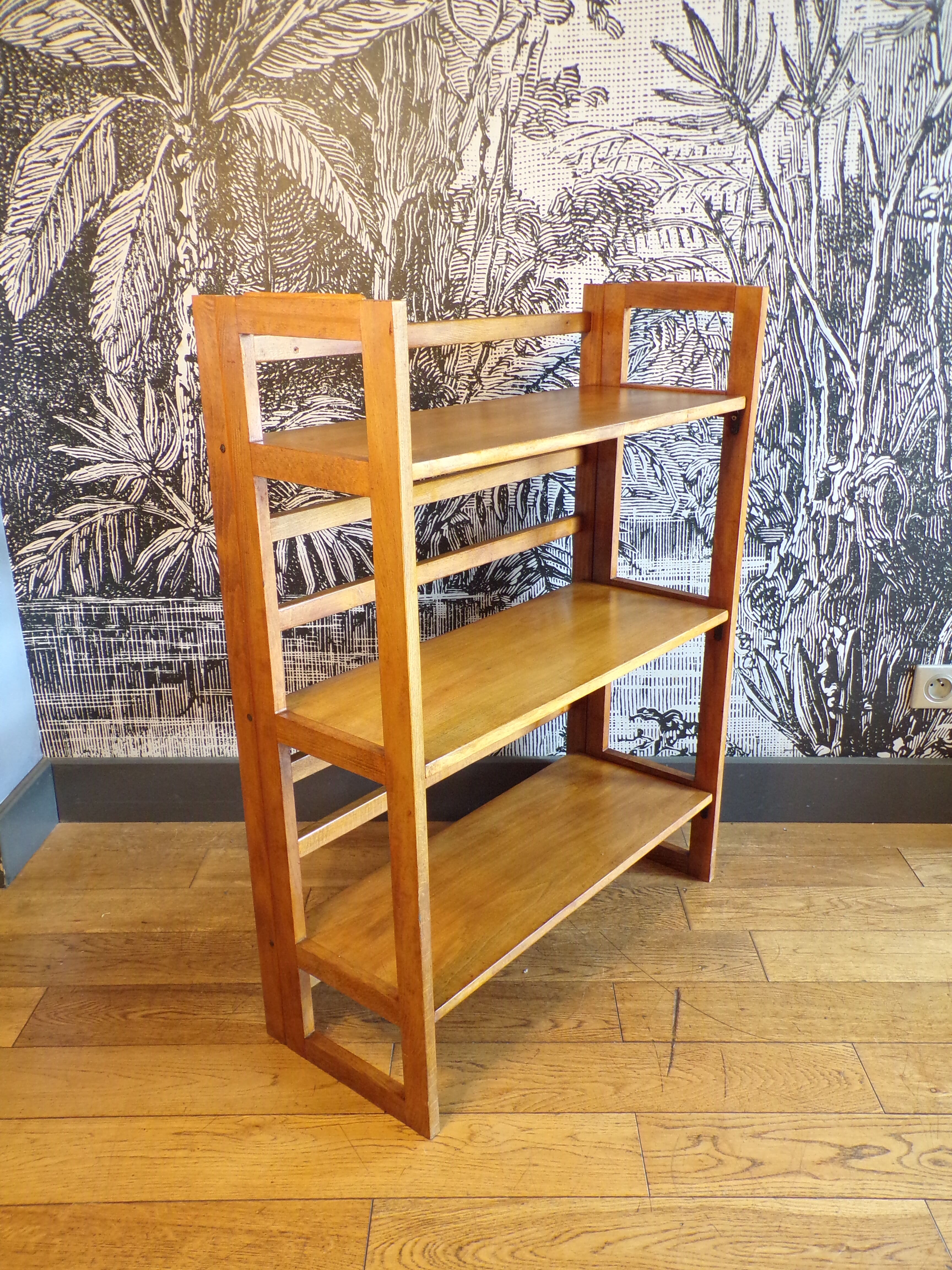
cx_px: 476
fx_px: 1027
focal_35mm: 28
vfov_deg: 63.4
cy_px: 635
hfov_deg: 49.7
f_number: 3.1
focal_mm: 5
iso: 294
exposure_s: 1/17
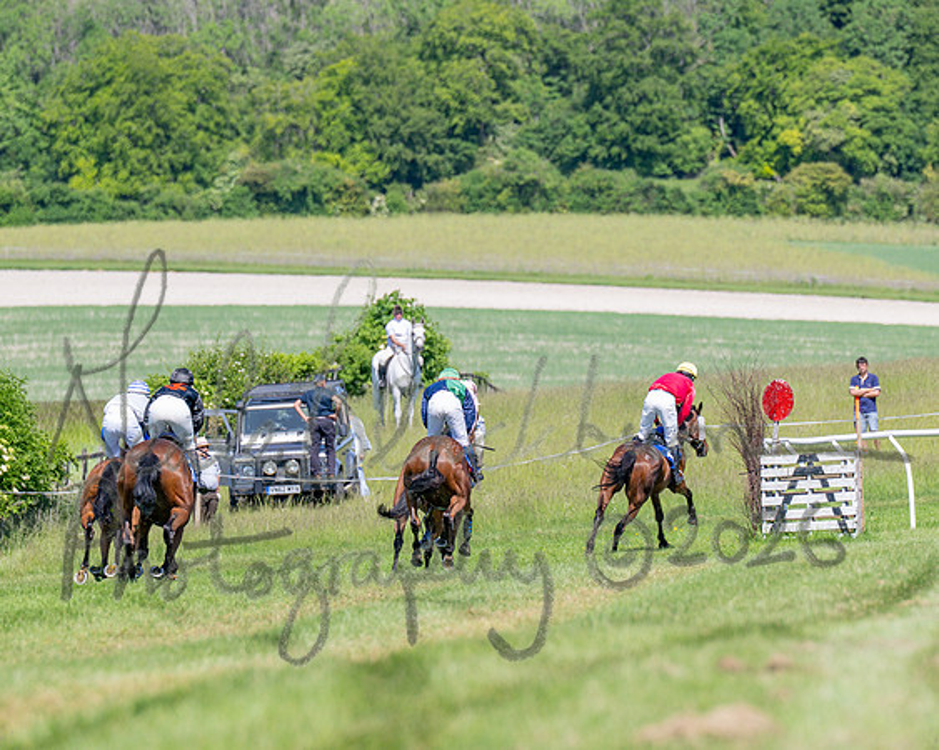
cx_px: 470
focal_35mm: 338
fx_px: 9390
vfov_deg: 4.6
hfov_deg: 5.7
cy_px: 375
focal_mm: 200
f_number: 4
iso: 200
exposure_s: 1/1600
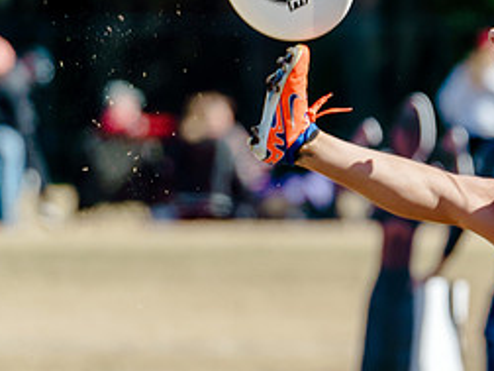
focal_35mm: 923
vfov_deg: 1.6
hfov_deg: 2.1
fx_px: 13172
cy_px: 205
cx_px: 521
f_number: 5.6
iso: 160
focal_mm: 351
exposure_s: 1/1250
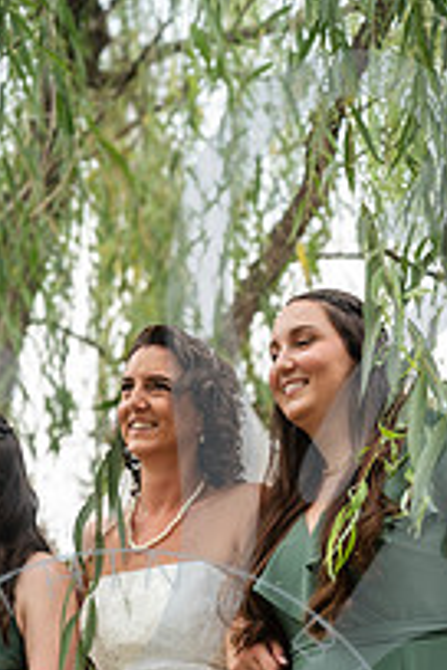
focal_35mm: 53
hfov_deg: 25.5
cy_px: 604
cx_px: 276
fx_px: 987
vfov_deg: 35.3
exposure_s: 1/250
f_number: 2.8
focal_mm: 24
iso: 500
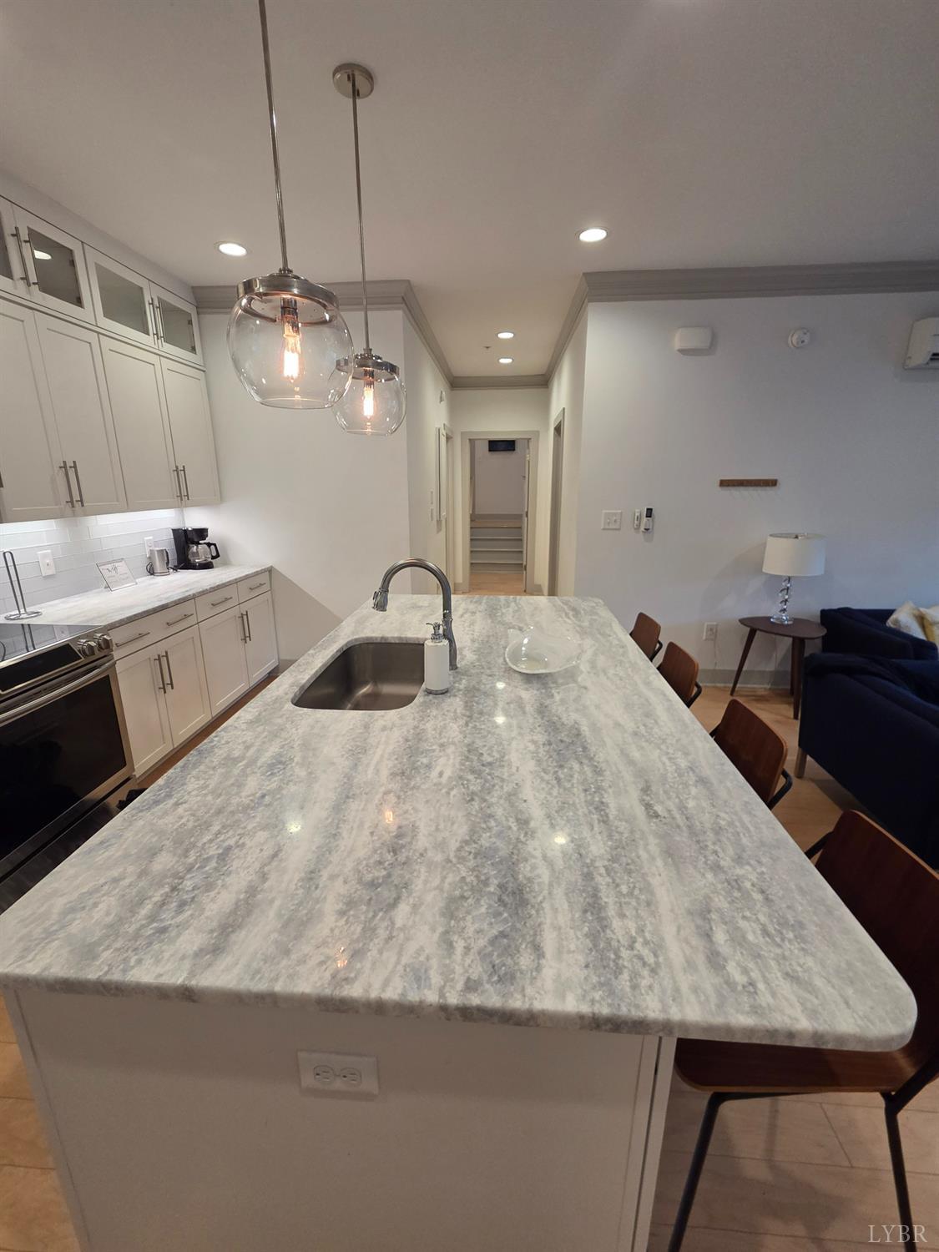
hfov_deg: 89.9
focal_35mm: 13
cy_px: 626
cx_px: 470
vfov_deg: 106.2
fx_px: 470
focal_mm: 2.2
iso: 250
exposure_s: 1/120
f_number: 2.2
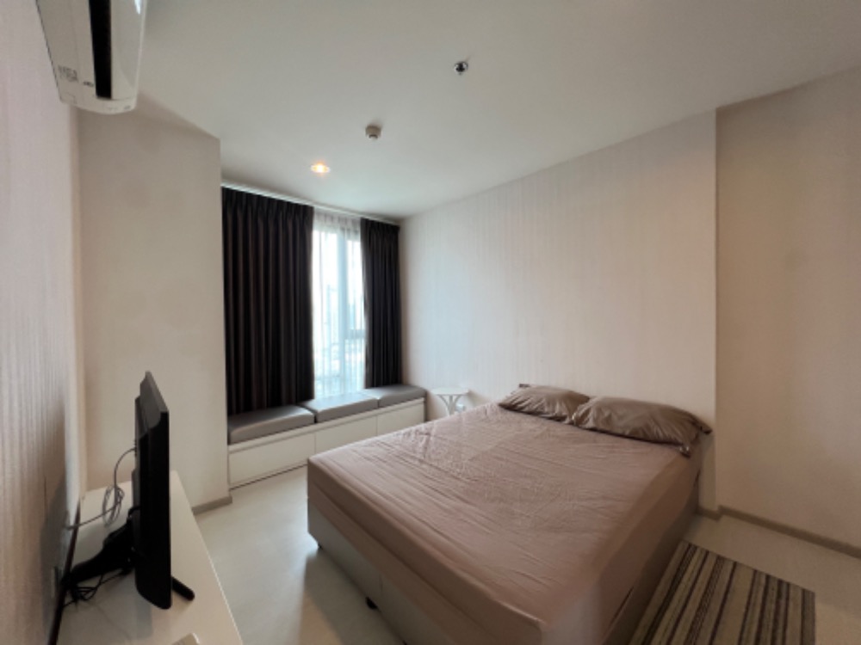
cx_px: 430
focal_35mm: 13
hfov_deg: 106.2
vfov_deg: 89.9
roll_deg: +1.0
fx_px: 323
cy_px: 322
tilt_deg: +2.8
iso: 80
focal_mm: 1.57
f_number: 1.8
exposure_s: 1/100
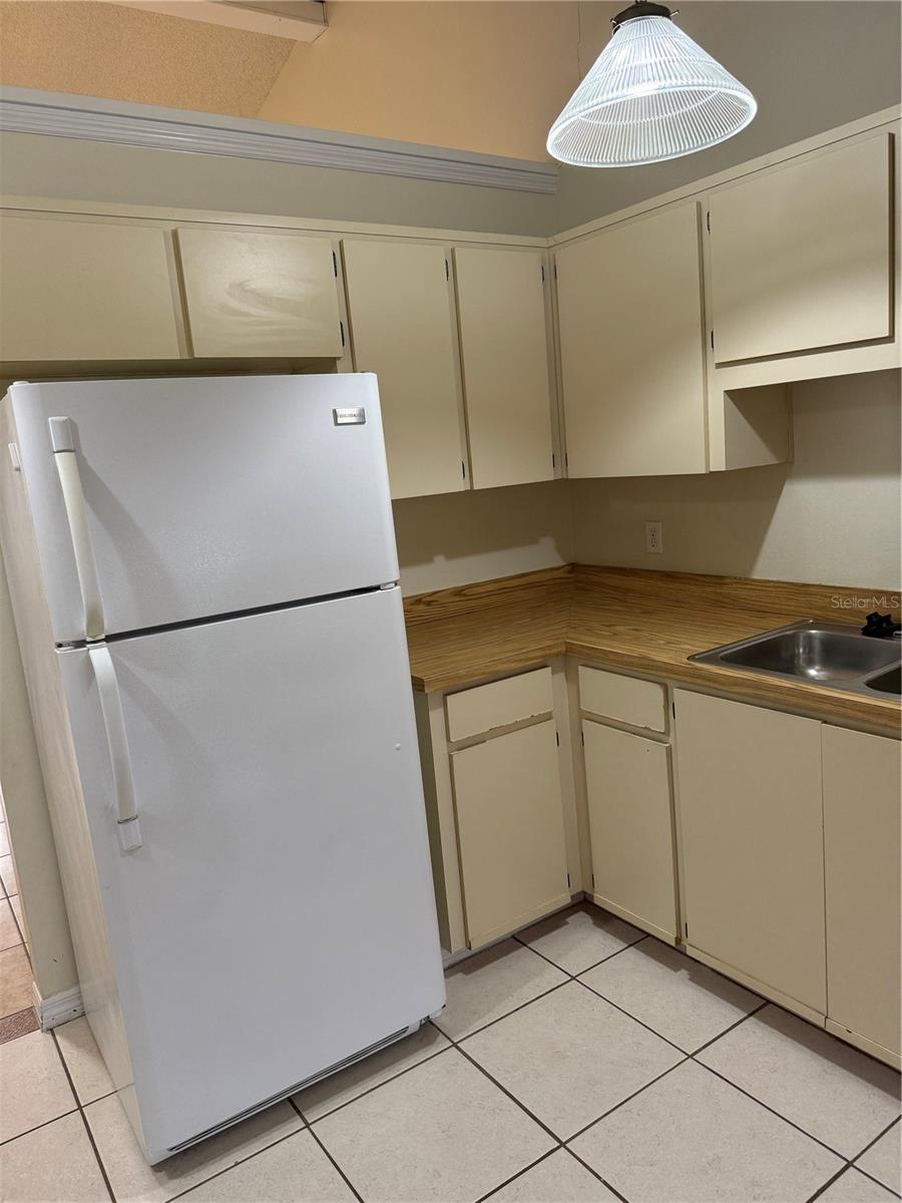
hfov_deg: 56.8
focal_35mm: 24
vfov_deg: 71.6
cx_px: 451
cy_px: 602
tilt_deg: -8.8
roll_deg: +5.7
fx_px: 834
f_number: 1.78
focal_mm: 6.76
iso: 160
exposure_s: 1/60
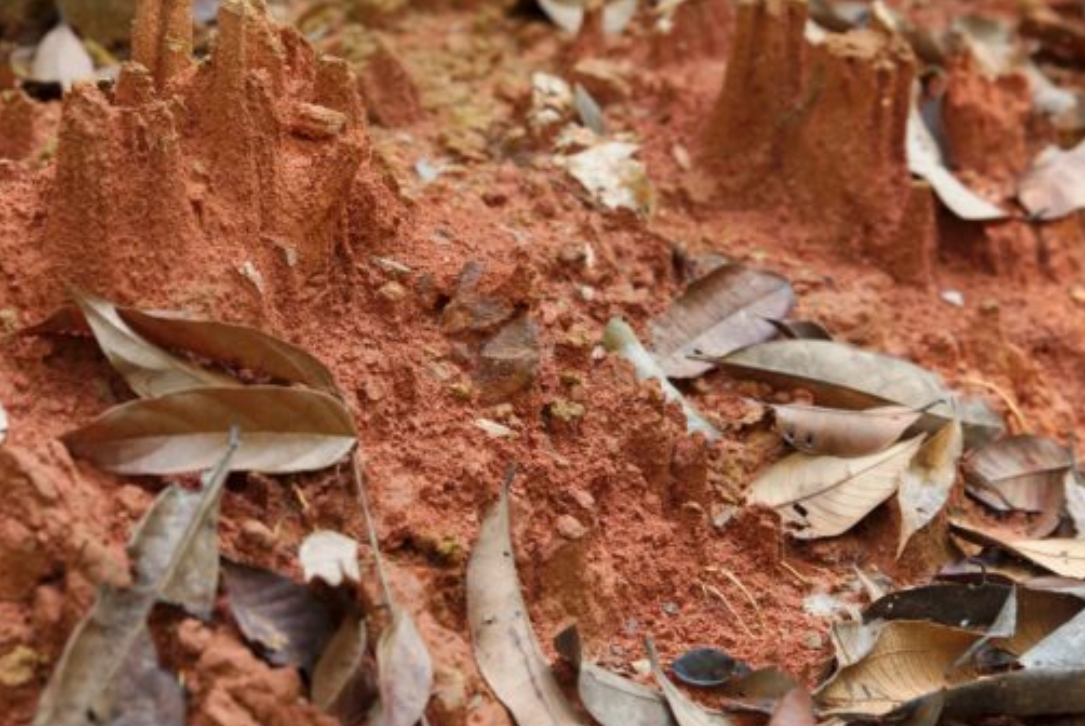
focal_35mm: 107
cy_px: 241
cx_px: 411
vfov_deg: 12.8
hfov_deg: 19.0
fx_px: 3229
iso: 400
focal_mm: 70
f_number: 5
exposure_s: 1/50
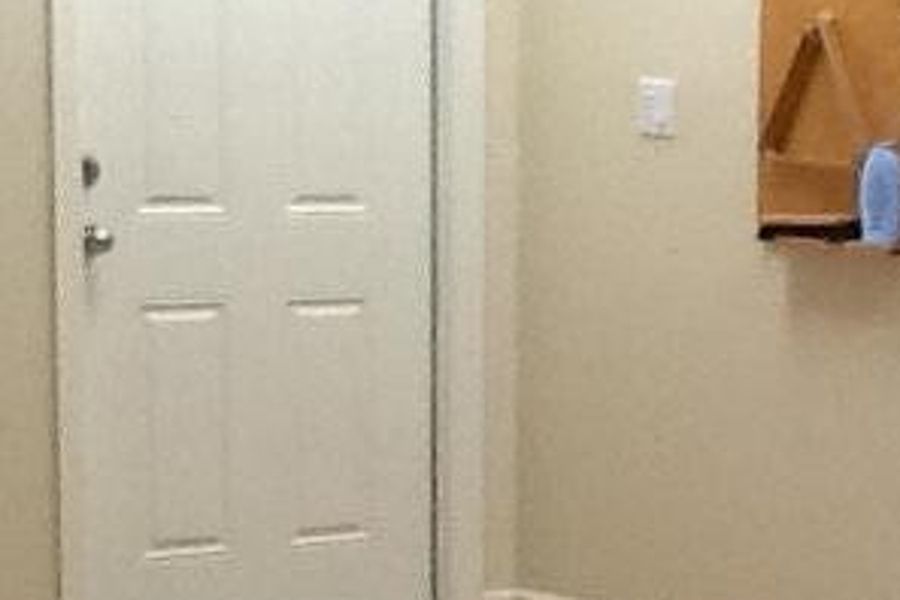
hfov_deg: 13.4
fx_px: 3700
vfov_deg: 9.2
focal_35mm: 148
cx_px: 1164
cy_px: 670
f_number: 2.4
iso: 80
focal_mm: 2.03
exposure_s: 1/30
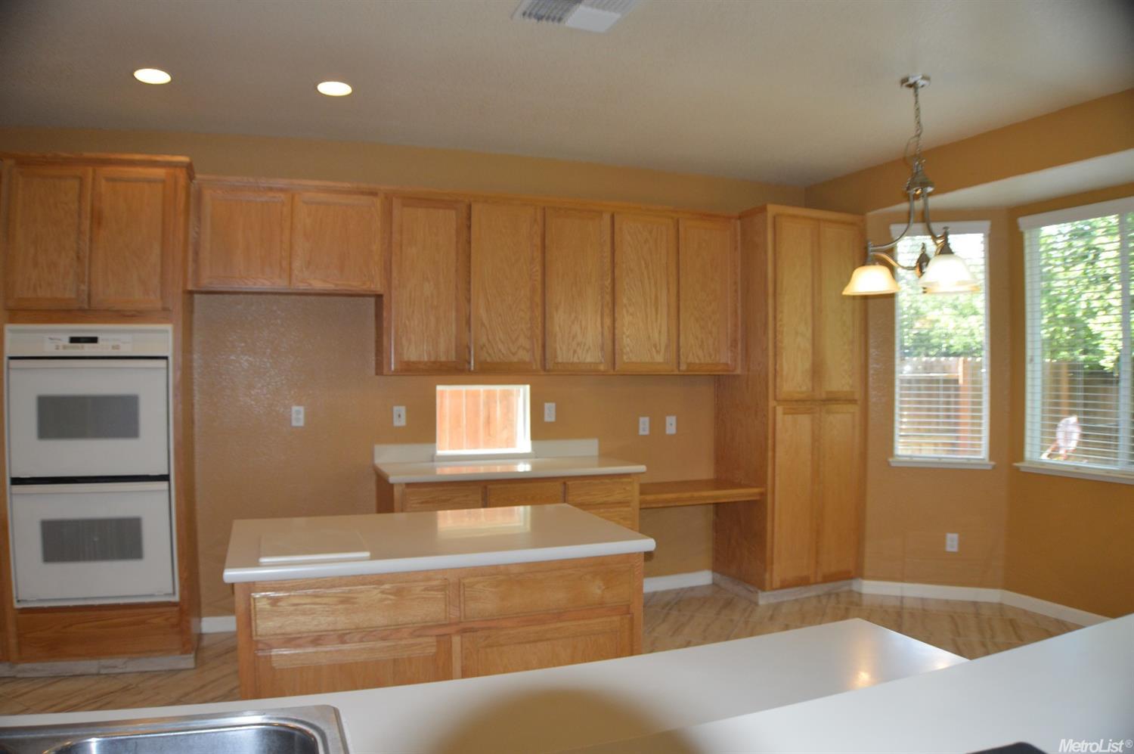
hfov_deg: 57.3
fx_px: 1038
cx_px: 567
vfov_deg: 39.9
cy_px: 377
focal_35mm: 33
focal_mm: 22
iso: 400
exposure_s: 1/125
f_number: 4
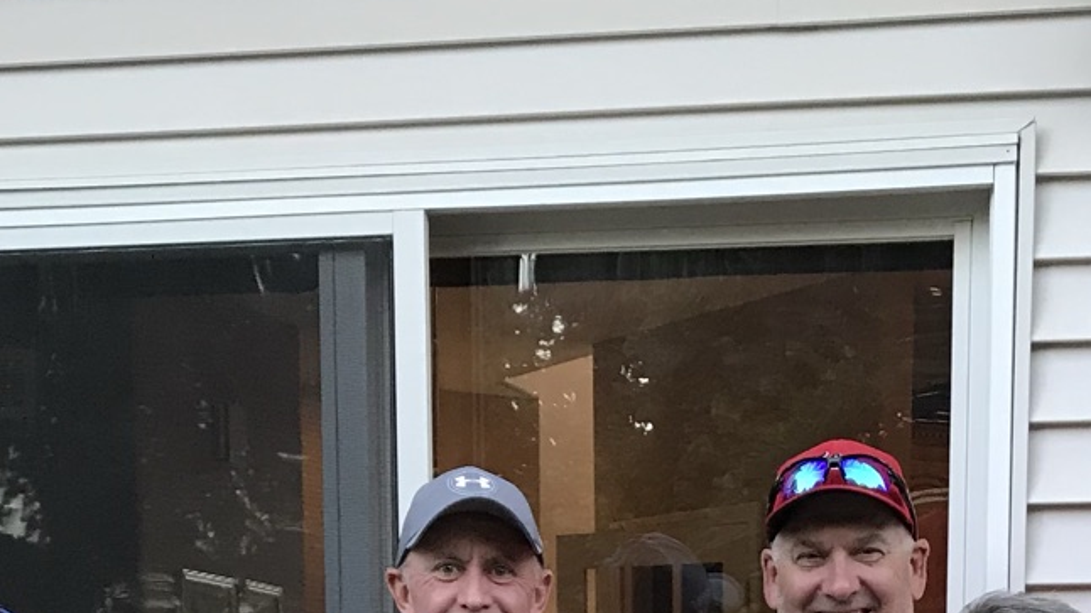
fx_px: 2458
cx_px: 790
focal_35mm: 85
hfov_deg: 24.8
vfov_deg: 12.8
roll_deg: +0.2
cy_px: 1128
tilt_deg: -7.8
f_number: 1.8
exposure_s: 1/40
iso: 25
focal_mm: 3.99
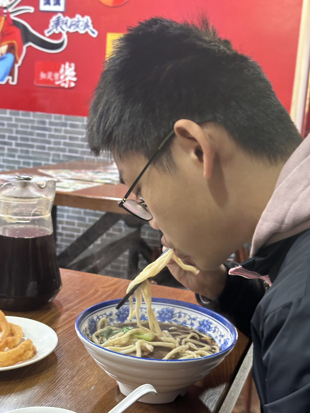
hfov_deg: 30.3
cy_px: 206
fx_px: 573
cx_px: 155
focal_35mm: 48
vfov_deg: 39.7
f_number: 1.8
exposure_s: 1/33
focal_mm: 6.9
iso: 320
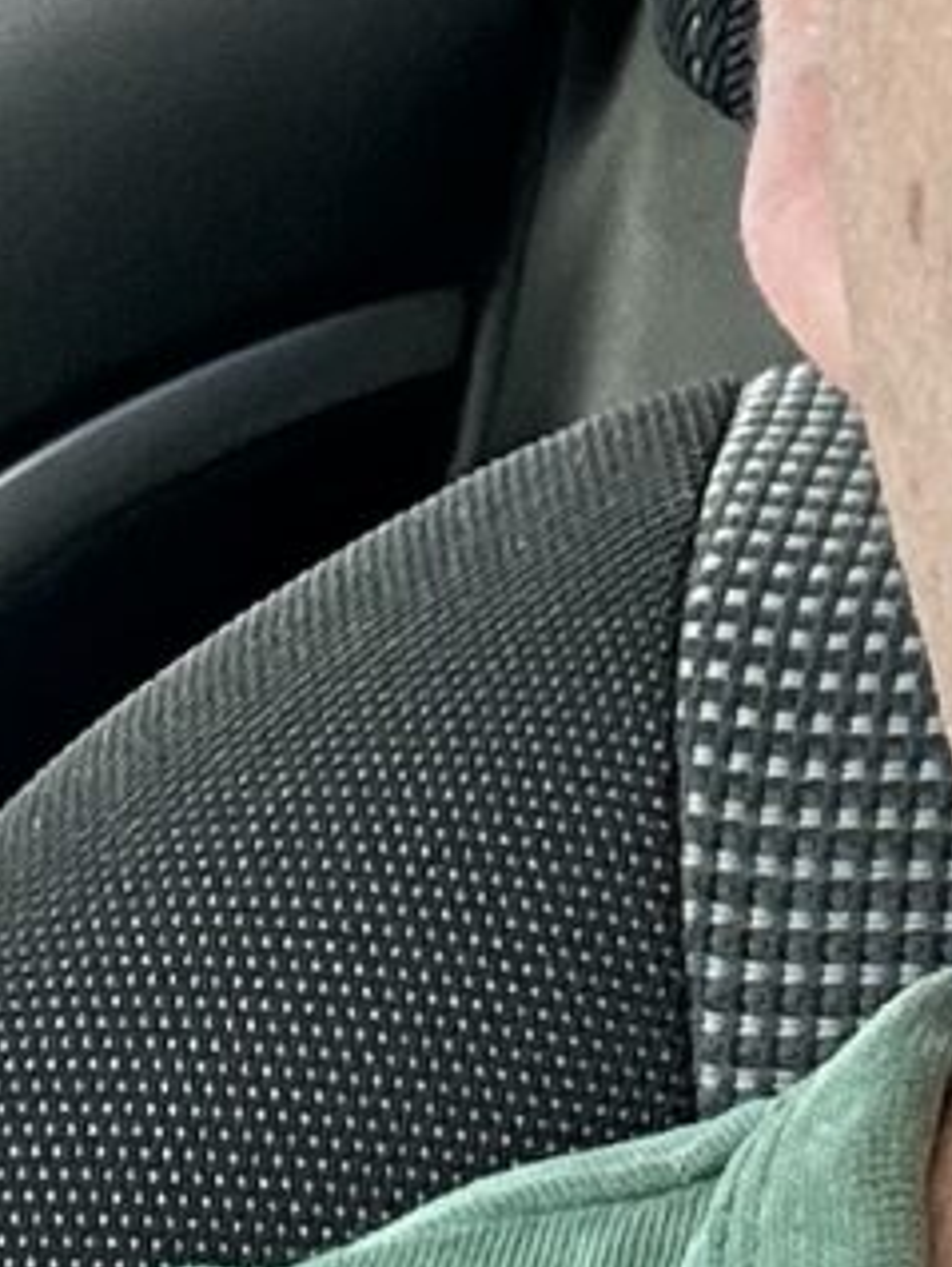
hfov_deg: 7.3
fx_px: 7068
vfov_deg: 9.3
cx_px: 2099
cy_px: -1689
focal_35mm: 193
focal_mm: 2.69
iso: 40
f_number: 1.9
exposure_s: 1/121
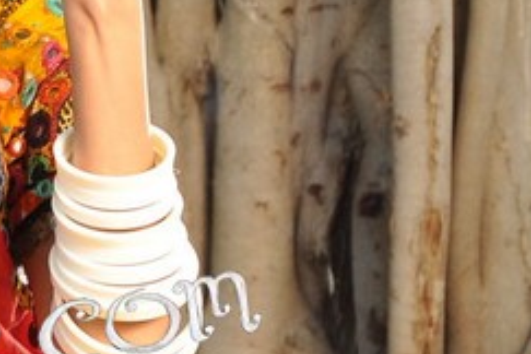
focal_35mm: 442
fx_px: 6519
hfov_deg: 4.7
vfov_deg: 3.1
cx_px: -74
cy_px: 170
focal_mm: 70
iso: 320
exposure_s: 1/125
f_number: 5.6
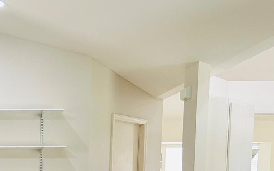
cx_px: -9
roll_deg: +0.0
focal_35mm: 63
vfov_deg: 18.9
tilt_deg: -5.3
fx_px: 470
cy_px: 230
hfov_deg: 29.9
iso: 125
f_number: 1.5
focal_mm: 5.7
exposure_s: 1/120
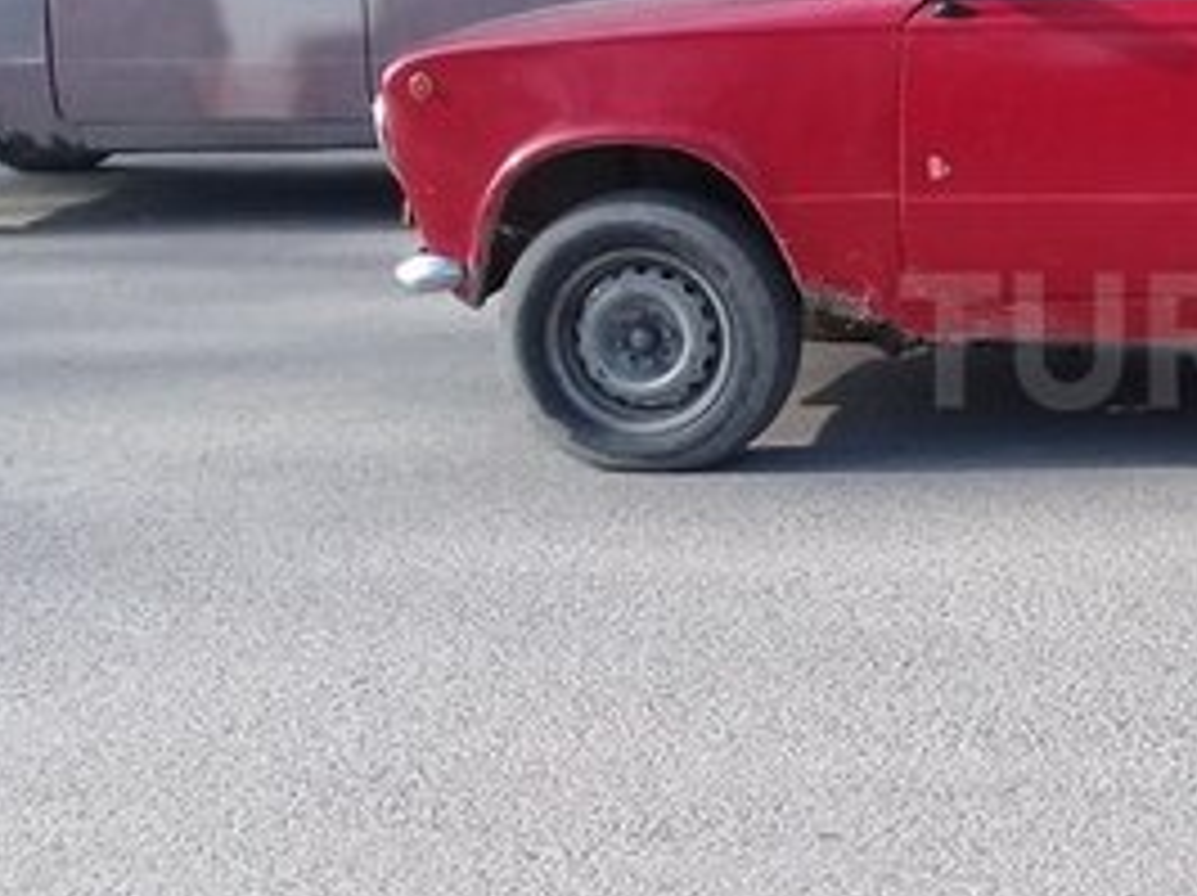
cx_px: 1359
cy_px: 340
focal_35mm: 77
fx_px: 2660
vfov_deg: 19.1
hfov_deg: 23.6
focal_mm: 3.3
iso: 50
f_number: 2.2
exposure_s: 1/374
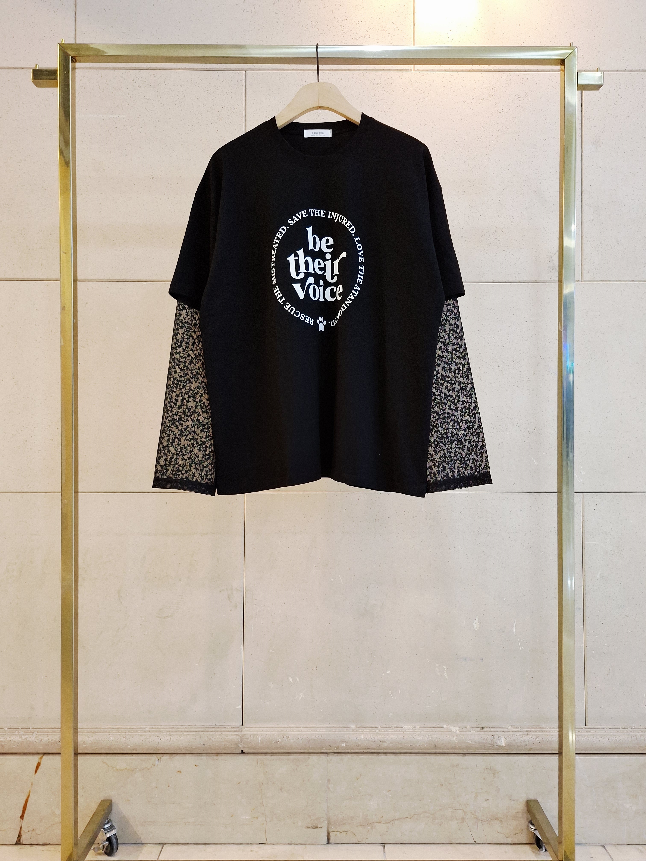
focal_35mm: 25
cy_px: 430
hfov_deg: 54.9
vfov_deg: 69.4
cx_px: 323
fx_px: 622
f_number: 1.8
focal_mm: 5.23
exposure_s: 1/120
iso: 320
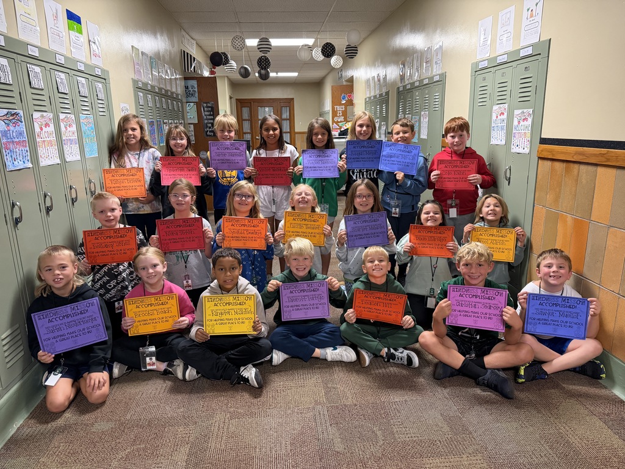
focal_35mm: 24
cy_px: 234
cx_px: 312
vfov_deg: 56.8
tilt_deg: -14.0
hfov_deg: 71.6
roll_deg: +1.4
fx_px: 433
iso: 640
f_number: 1.78
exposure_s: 1/60
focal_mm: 6.76
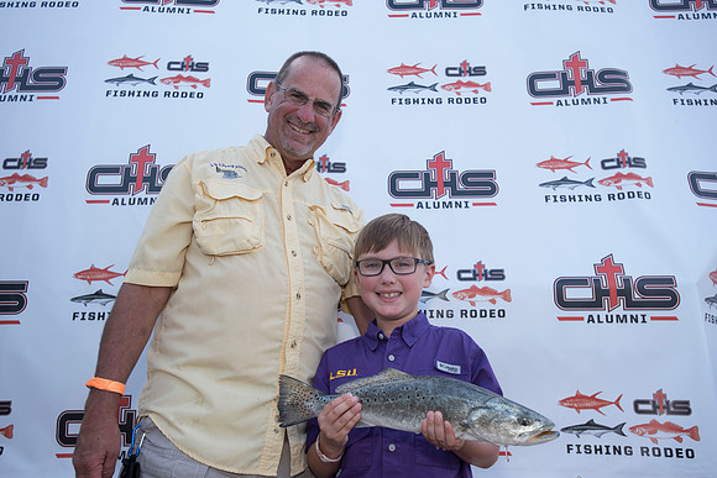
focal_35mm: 32
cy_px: 239
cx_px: 358
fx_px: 637
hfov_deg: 58.7
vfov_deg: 41.1
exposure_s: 1/500
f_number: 4.5
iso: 250
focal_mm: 32
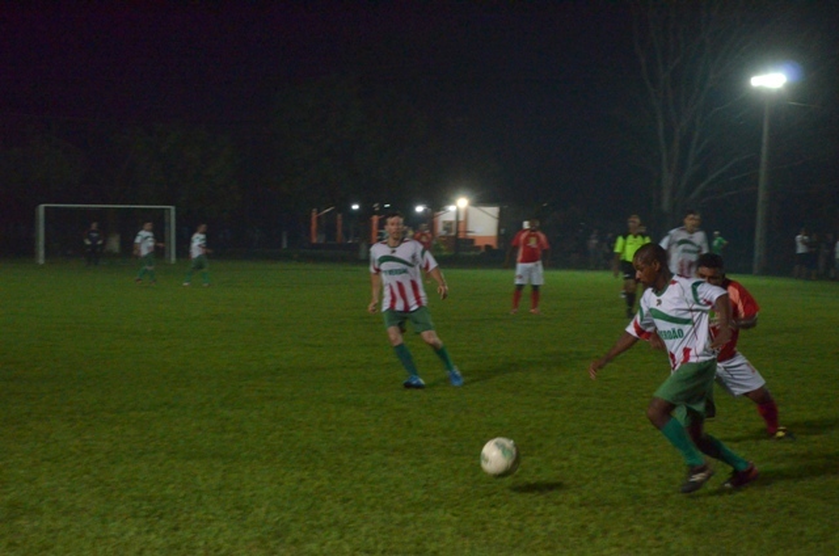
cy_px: 278
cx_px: 420
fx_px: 1605
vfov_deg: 19.6
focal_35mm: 69
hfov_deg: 29.3
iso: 3200
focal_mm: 46
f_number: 5.6
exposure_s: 1/100
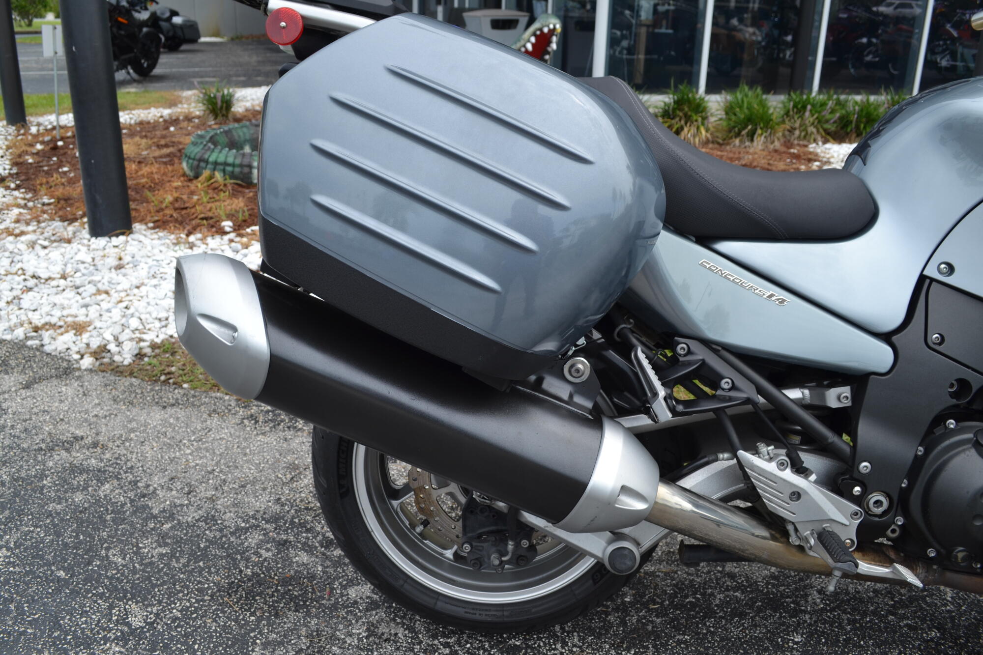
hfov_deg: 61.9
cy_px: 328
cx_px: 492
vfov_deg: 43.6
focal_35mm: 30
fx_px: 819
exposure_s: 1/200
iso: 100
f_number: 7.1
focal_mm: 20
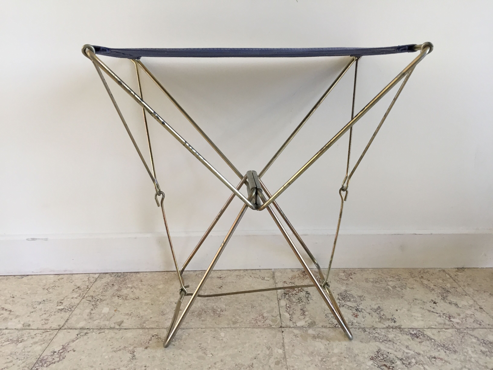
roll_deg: +0.6
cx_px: 246
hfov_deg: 61.7
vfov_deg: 48.2
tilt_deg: -15.5
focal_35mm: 29
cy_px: 185
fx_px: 413
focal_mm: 4.15
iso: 50
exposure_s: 1/33
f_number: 2.2
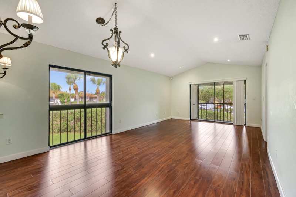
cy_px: 98
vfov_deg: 77.3
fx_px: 123
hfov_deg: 100.4
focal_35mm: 15
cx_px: 148
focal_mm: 10
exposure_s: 1/15
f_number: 8
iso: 720
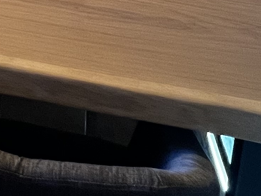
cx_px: -135
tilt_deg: -12.3
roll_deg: +0.0
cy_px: -175
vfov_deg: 16.6
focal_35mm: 71
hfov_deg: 22.3
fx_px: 536
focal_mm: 1.57
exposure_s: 1/50
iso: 200
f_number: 1.8
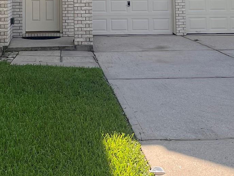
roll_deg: +1.6
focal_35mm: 78
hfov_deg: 24.8
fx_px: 527
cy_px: -48
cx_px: 65
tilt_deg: +3.3
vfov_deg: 17.8
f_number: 1.5
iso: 50
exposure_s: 1/1511
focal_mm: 5.7
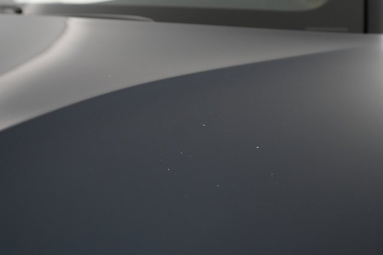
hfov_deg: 65.5
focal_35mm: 28
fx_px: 298
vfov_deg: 46.4
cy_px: 128
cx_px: 192
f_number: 5.6
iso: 3200
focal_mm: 28
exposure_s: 1/80
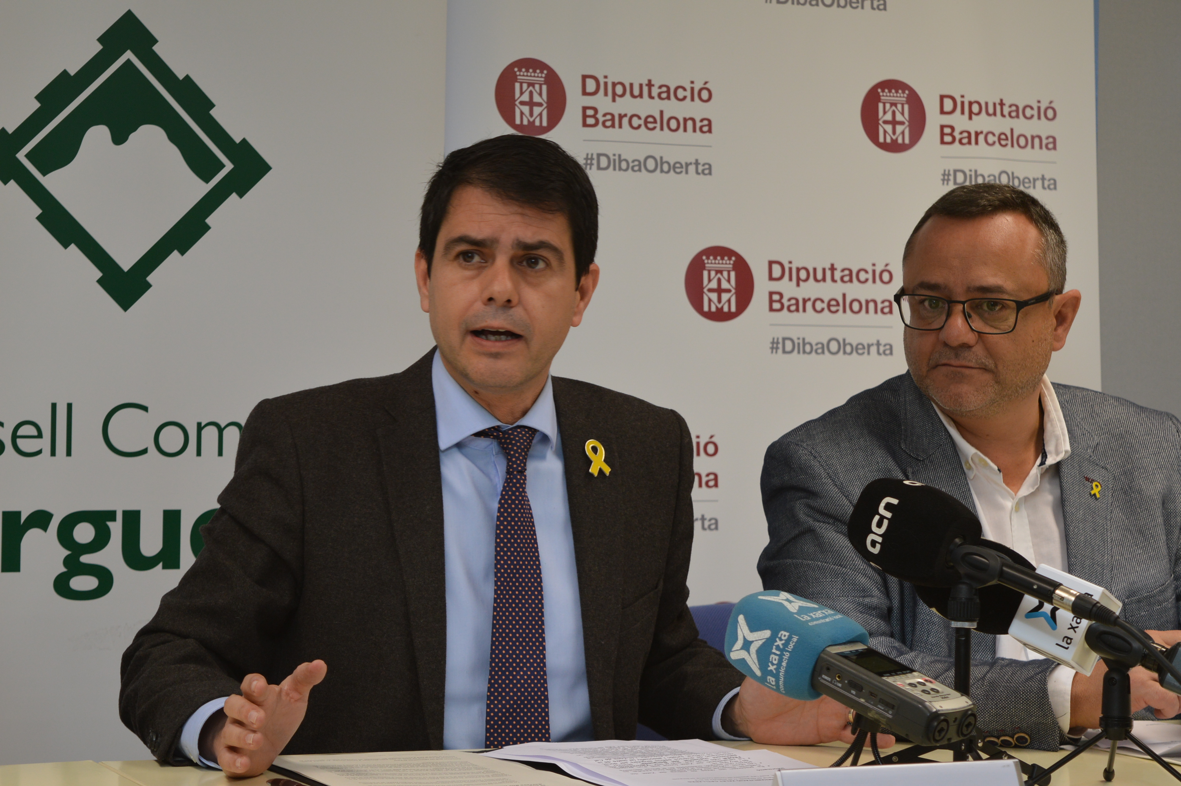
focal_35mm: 82
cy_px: 393
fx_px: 2704
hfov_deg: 24.6
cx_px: 590
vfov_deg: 16.5
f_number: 5.6
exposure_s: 1/40
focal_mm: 55
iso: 400
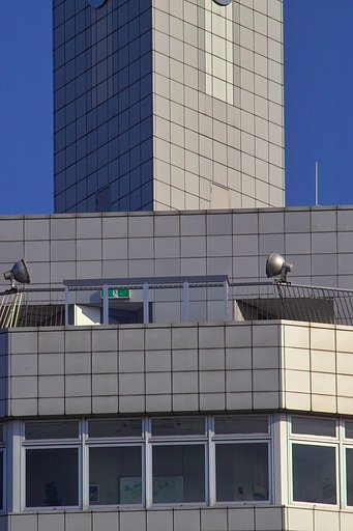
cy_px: 266
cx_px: 176
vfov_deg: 4.3
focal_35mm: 476
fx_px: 7005
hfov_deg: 2.9
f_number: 8
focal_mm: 280
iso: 100
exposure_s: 1/500
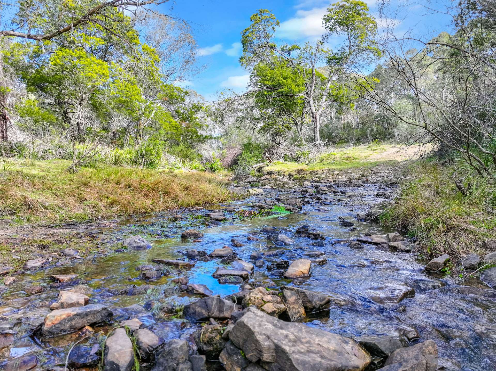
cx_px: 248
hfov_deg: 71.6
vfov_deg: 56.8
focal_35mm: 24
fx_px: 344
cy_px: 186
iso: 310
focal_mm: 12.3
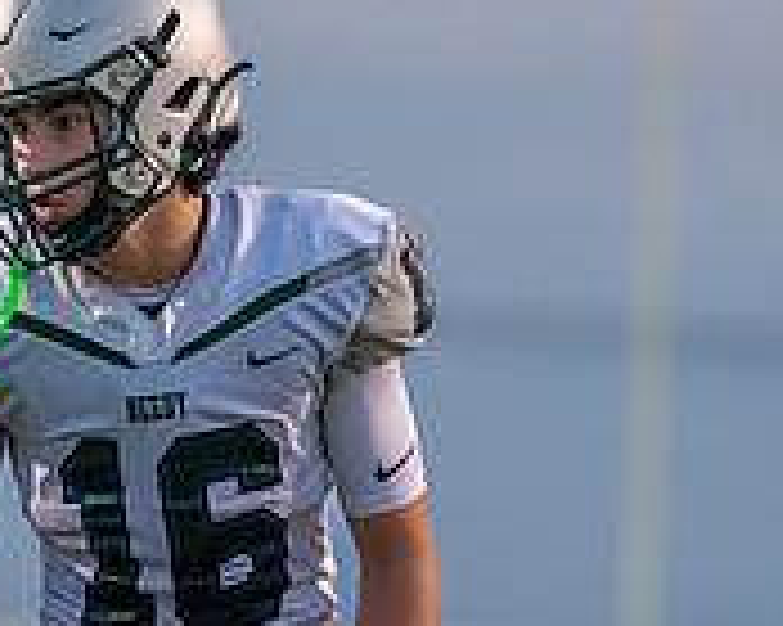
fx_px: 15796
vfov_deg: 2.3
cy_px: 611
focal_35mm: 682
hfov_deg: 2.8
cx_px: 280
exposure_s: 1/1000
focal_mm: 200
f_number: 2.8
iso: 2000
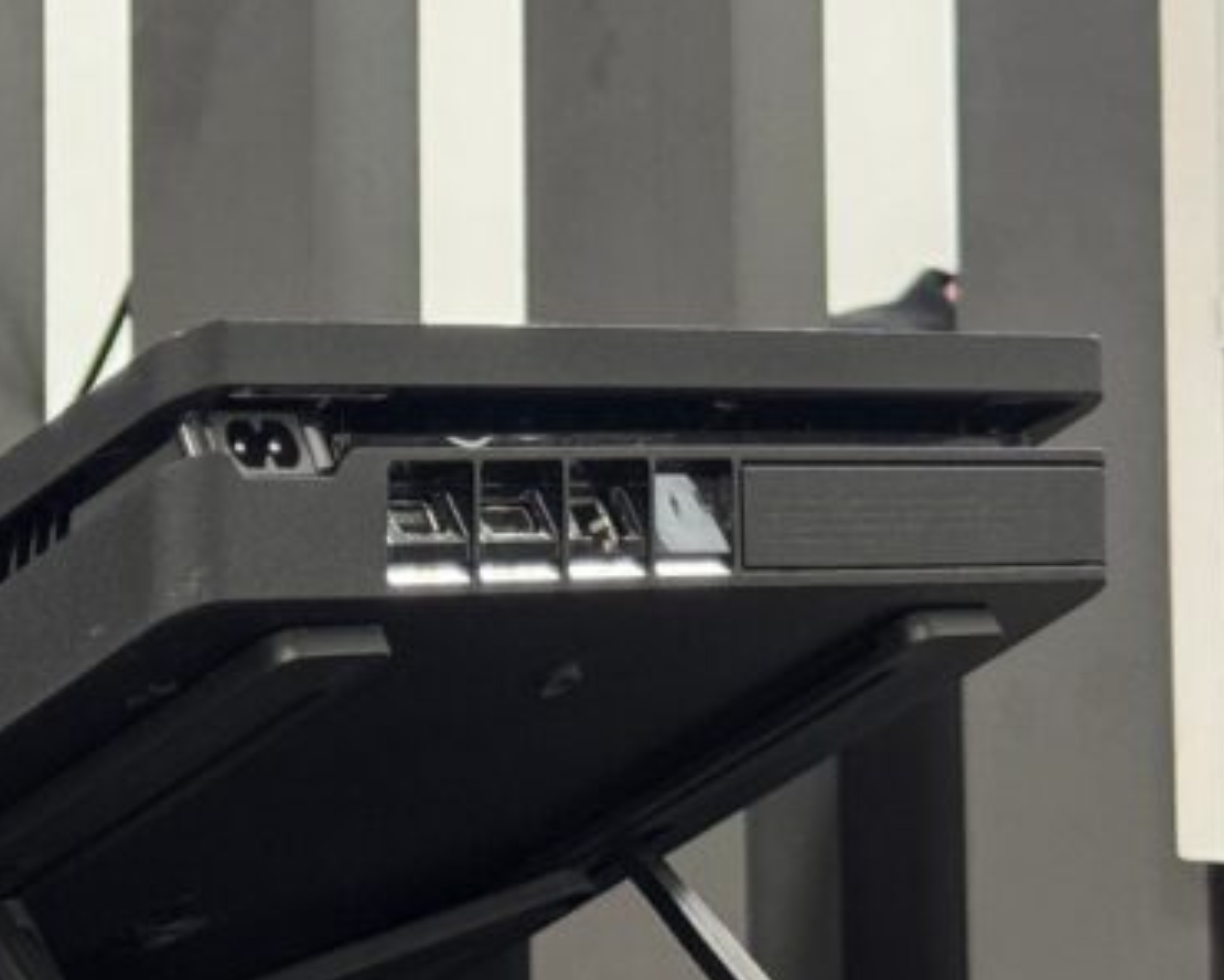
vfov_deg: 10.1
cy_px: 43
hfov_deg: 12.1
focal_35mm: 152
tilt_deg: +3.7
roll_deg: -1.2
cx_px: -645
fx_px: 5506
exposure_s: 1/40
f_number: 1.78
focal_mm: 6.76
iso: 400
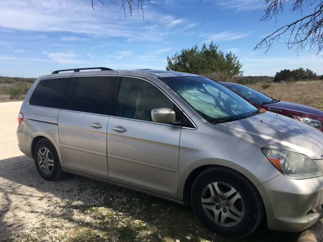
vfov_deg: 48.2
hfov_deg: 61.7
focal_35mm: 29
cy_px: 121
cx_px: 162
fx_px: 271
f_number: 2.2
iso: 25
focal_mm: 4.15
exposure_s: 1/1425
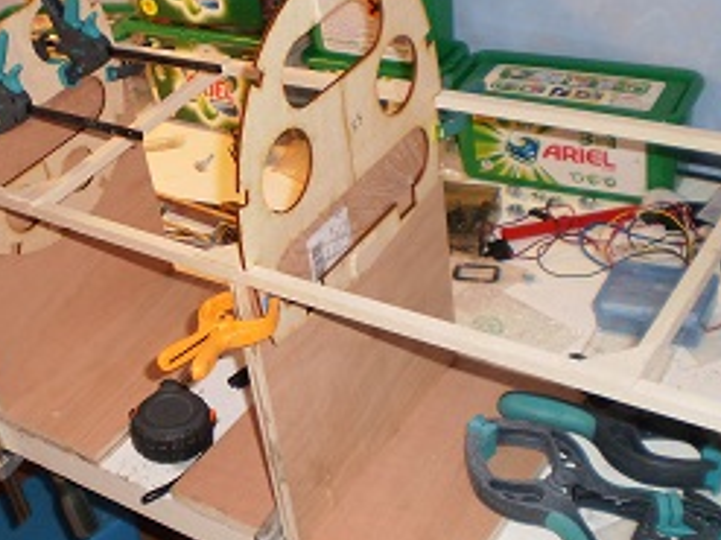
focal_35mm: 56
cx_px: 163
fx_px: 1166
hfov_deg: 33.5
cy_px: 245
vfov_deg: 26.1
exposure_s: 1/30
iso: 125
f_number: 3.1
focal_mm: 6.3
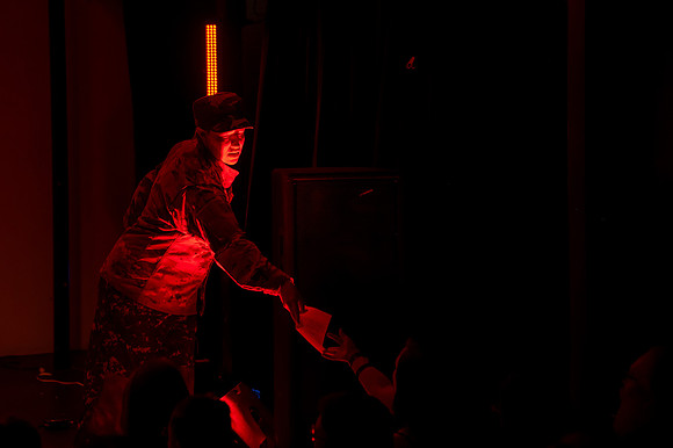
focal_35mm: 132
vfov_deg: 10.4
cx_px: 295
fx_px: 2465
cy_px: 166
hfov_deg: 15.5
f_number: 4
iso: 5000
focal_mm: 105
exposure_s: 1/160
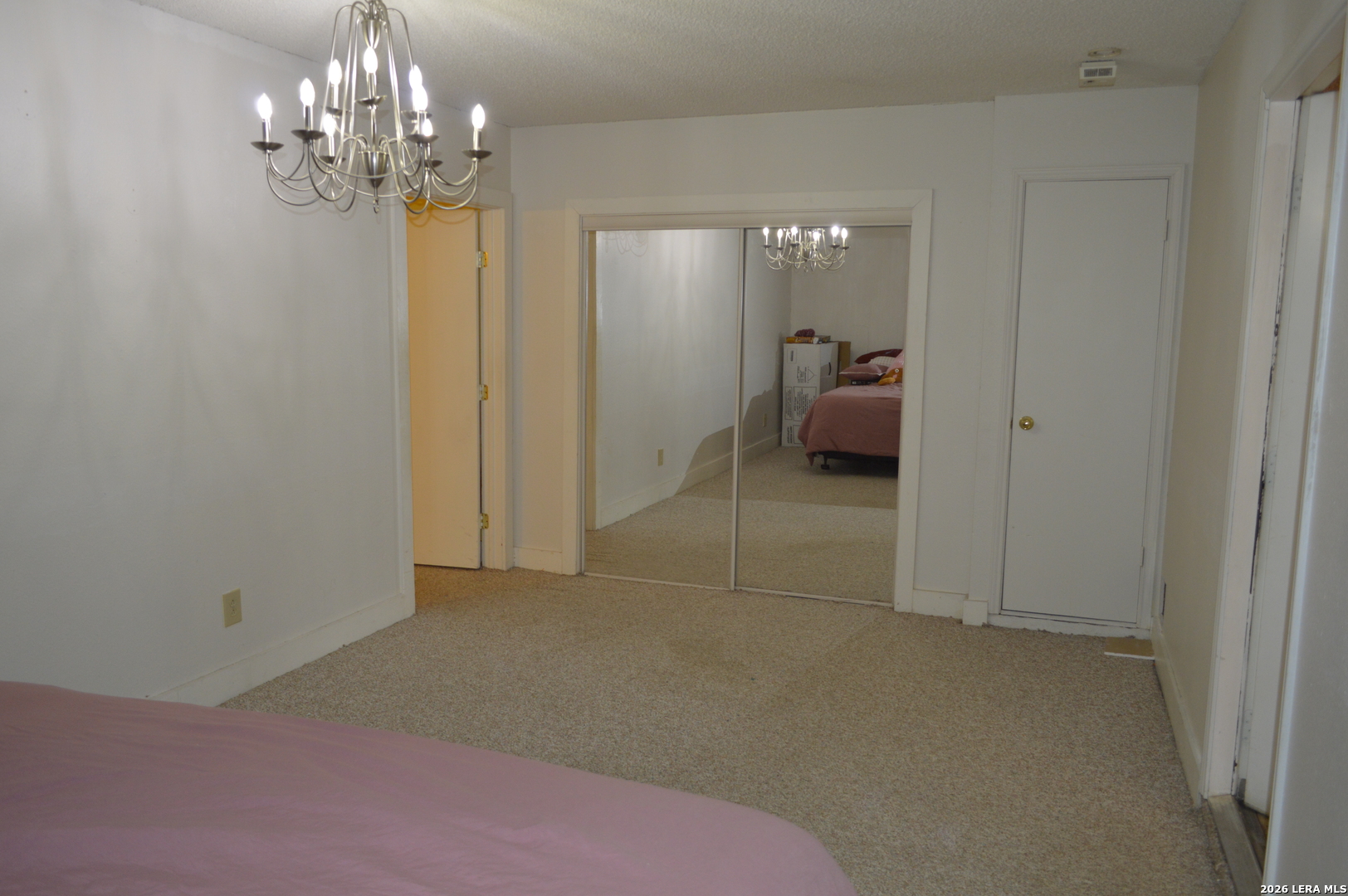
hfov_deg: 67.4
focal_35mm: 27
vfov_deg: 47.9
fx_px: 1010
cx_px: 674
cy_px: 448
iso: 400
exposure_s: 1/80
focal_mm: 18
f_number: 4
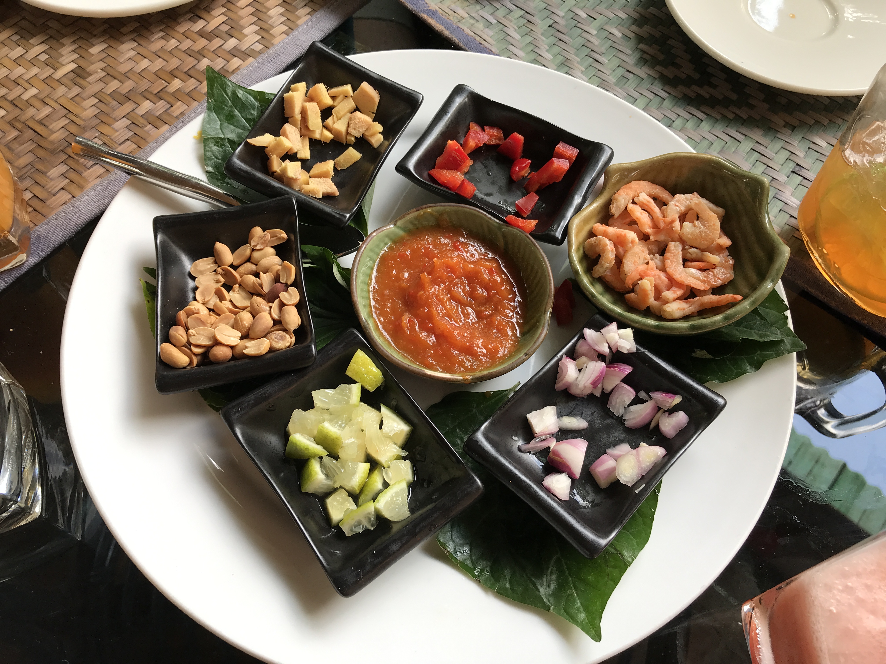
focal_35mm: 28
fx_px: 717
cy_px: 332
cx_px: 443
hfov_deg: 63.4
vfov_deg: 49.7
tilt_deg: -60.8
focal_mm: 3.99
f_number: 1.8
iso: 25
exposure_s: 1/93
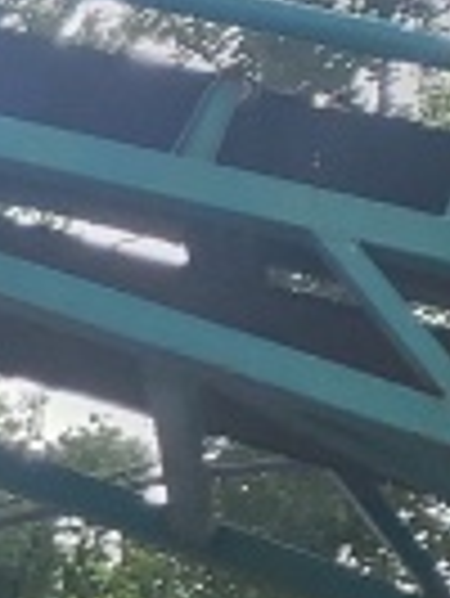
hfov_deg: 6.3
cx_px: -1346
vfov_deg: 9.9
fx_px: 3323
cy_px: 973
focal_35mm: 192
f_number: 1.8
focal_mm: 4.68
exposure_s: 1/1648
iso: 50
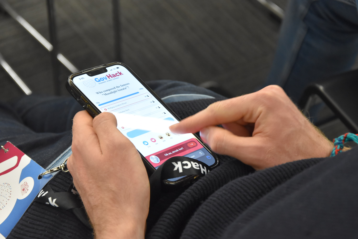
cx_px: 179
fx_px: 1045
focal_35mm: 105
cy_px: 120
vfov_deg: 13.1
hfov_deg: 19.4
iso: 2500
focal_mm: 70
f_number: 5.3
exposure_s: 1/60
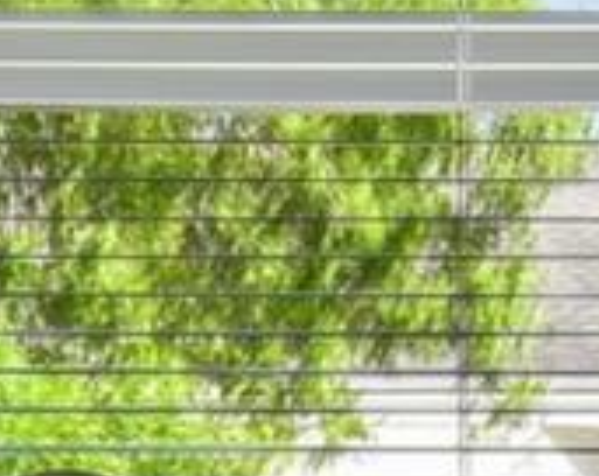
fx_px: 2335
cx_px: 46
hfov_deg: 14.5
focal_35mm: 132
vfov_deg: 11.3
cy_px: 623
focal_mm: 10
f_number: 7.1
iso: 100
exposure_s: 1/30
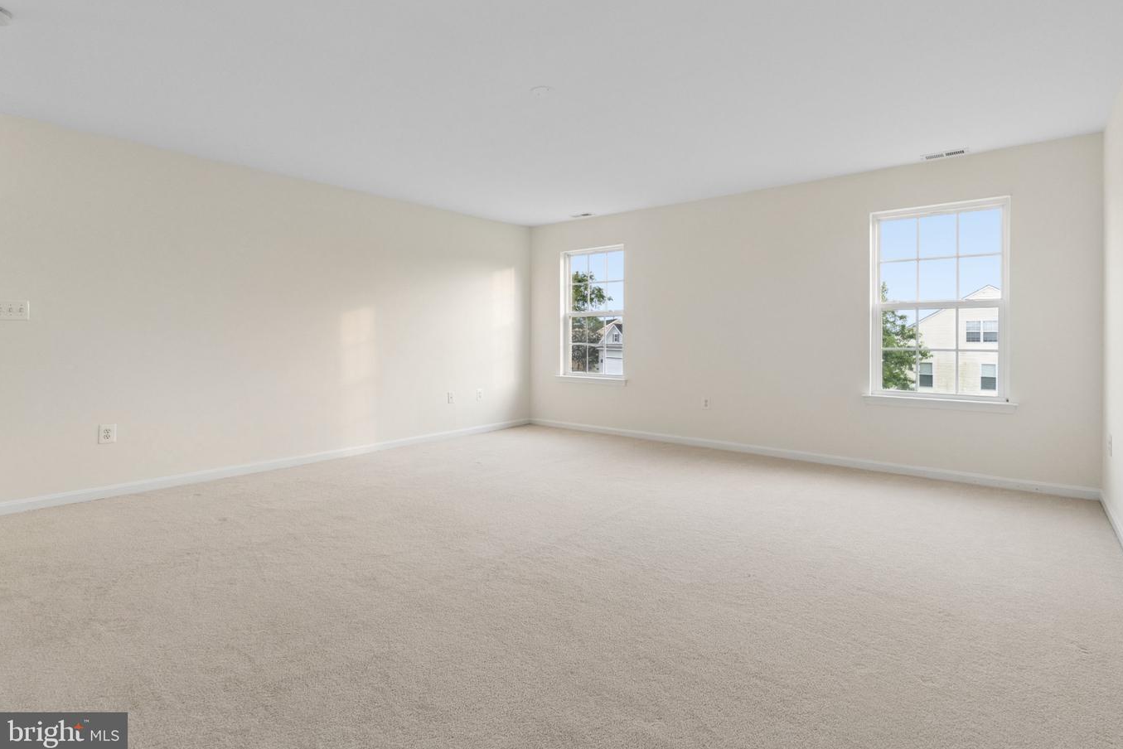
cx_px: 595
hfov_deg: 91.4
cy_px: 357
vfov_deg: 68.8
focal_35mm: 18
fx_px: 547
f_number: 8
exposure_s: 1/25
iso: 400
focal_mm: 11
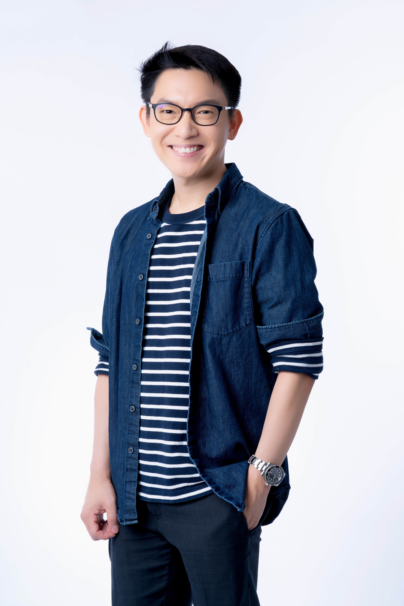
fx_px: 1430
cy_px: 303
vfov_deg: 23.9
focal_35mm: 85
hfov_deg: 16.1
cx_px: 202
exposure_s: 1/160
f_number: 13
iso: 100
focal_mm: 85
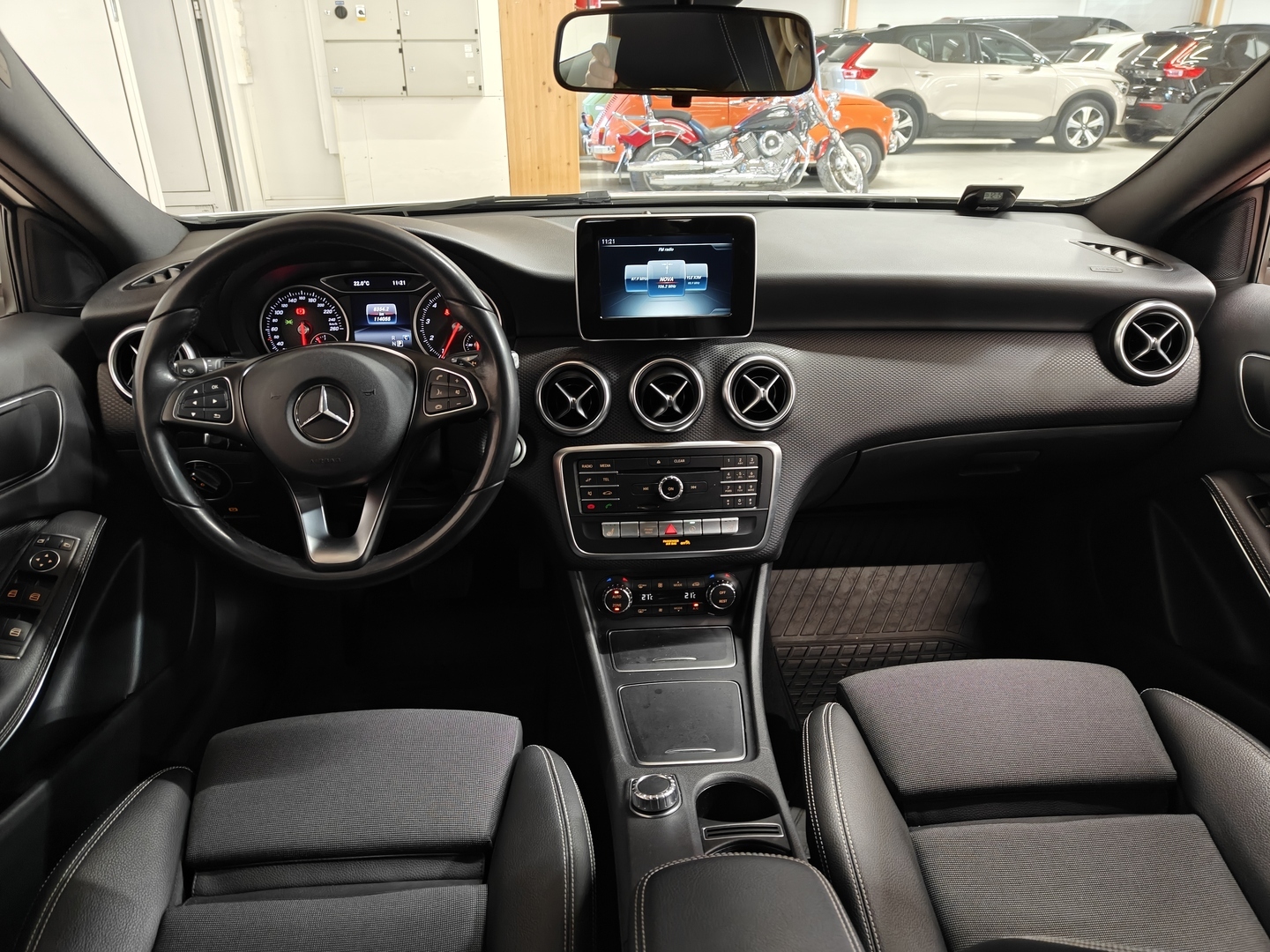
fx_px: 881
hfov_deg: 71.6
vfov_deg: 56.8
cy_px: 476
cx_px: 635
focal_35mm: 24
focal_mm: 5.59
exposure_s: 1/33
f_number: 1.8
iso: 160
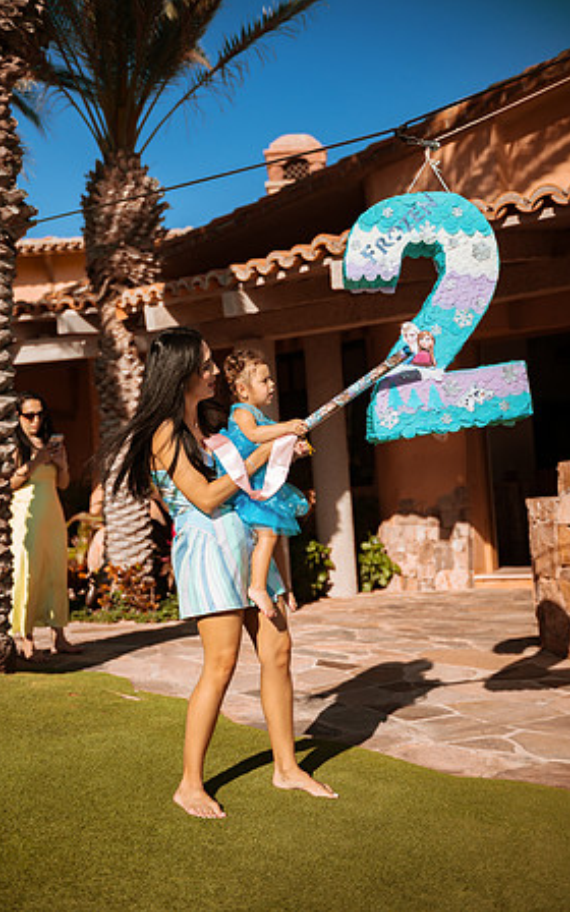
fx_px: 1069
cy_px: 456
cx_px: 277
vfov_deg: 46.2
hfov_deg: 29.9
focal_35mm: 43
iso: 100
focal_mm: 42
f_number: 2.8
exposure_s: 1/8000
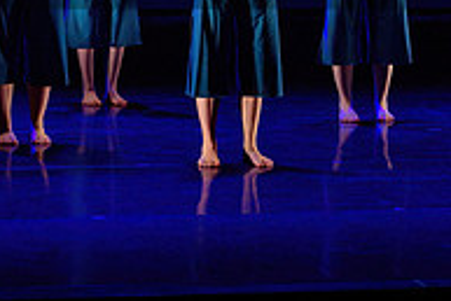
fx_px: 3072
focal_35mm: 245
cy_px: -186
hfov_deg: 8.4
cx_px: 331
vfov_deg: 5.6
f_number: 2.8
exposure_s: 1/200
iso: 1600
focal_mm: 70
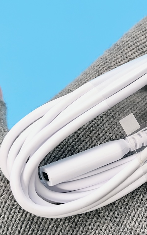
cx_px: 136
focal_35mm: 83
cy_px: 117
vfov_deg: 24.9
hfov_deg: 15.5
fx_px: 532
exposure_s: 1/100
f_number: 1.65
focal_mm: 6.14
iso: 500
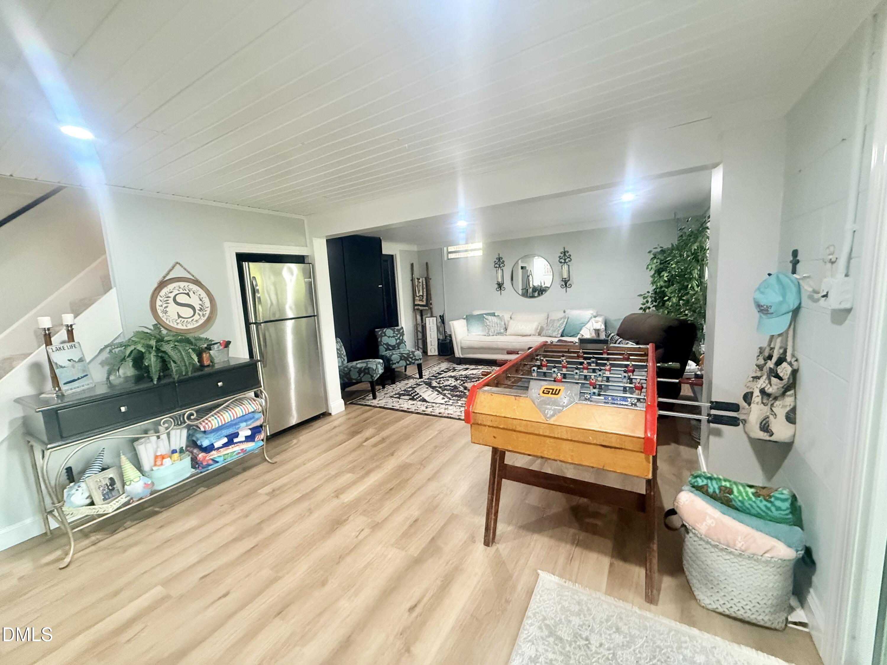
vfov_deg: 85.7
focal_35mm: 14
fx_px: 359
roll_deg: +3.3
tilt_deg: -6.4
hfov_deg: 102.1
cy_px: 332
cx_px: 444
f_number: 2.2
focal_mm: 2.22
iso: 640
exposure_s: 1/60
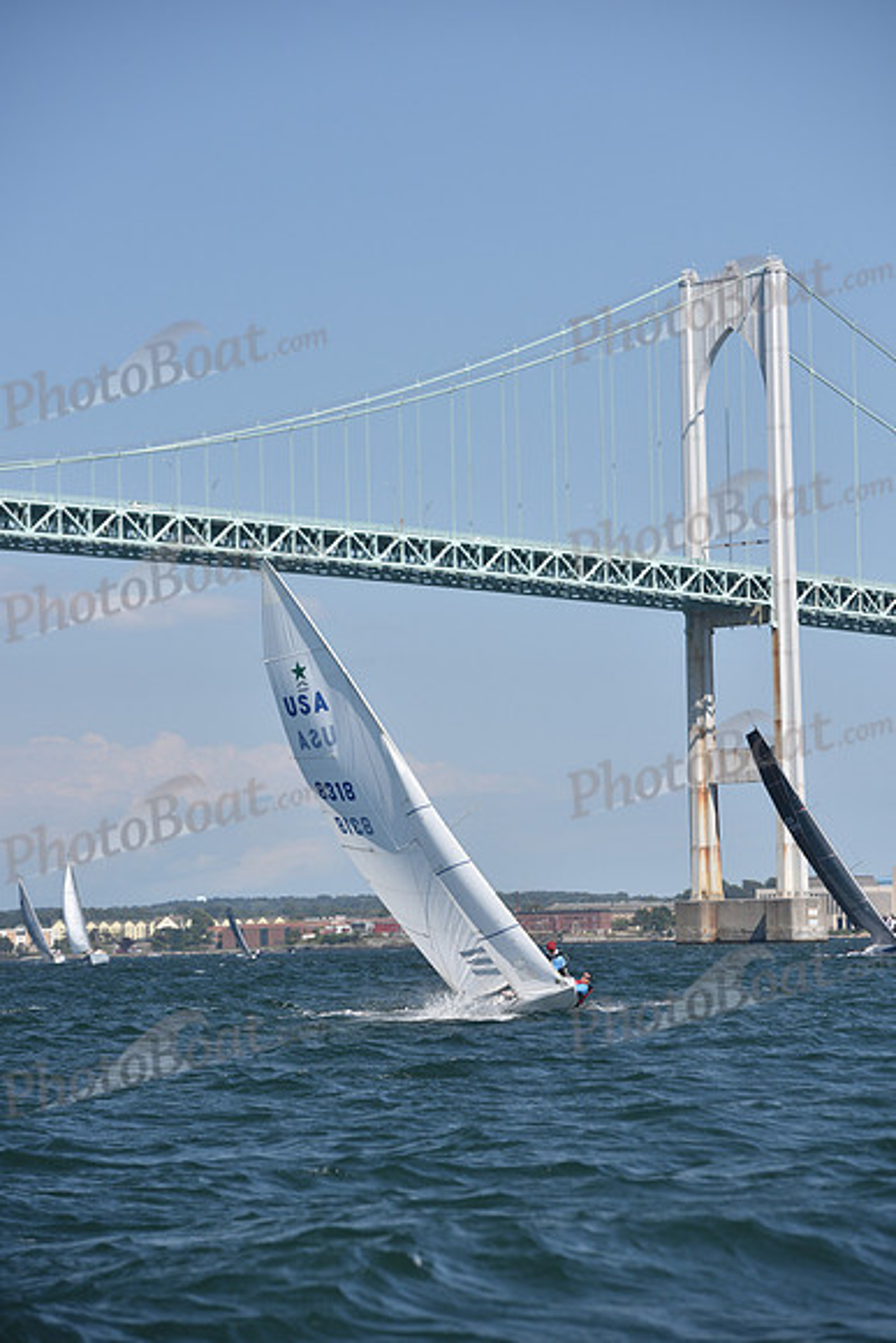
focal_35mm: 130
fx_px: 4850
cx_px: 448
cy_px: 672
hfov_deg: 10.6
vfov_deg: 15.8
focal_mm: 130
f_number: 5.6
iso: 250
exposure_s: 1/1000
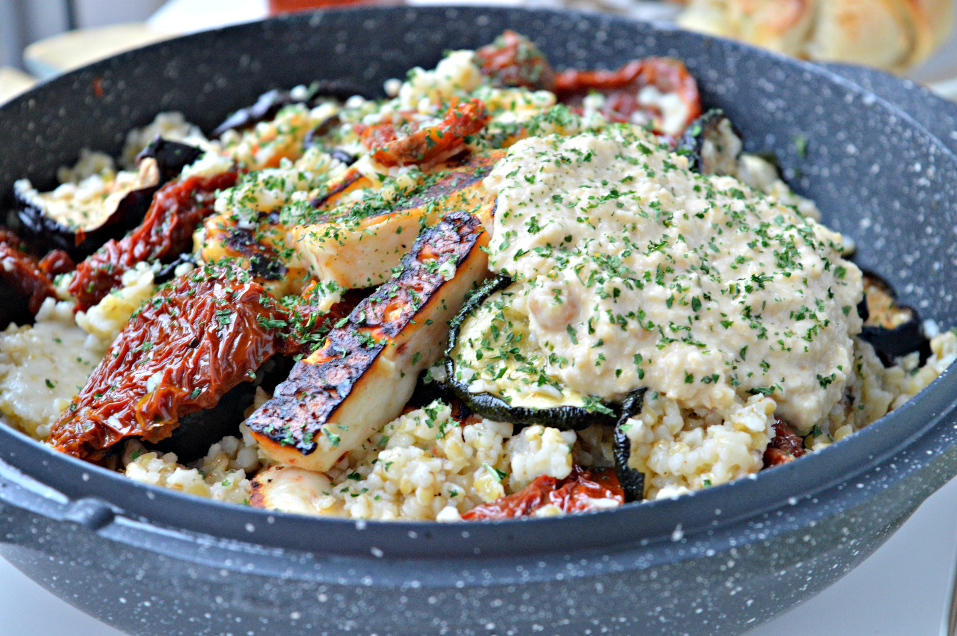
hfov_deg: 24.6
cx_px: 478
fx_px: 2191
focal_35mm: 82
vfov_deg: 16.5
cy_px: 318
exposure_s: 1/15
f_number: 5.6
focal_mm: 55
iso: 800
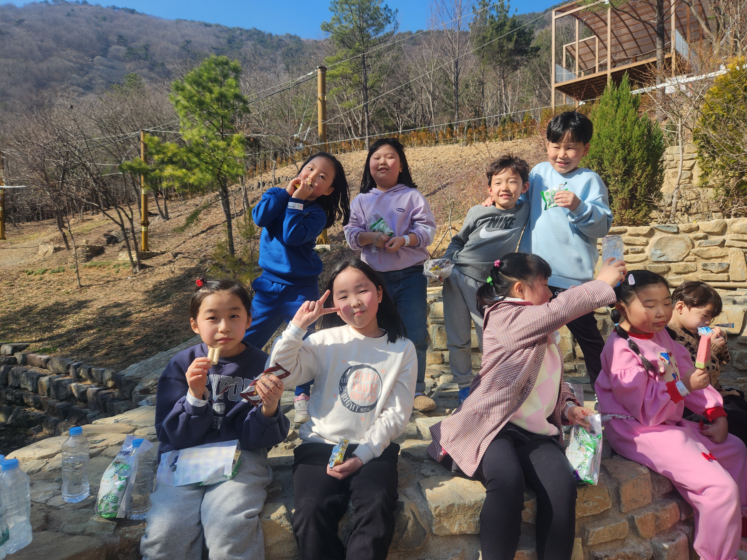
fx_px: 496
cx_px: 374
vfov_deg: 58.9
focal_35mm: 23
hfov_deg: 73.9
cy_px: 280
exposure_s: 1/1222
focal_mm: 5.4
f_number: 1.8
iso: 20
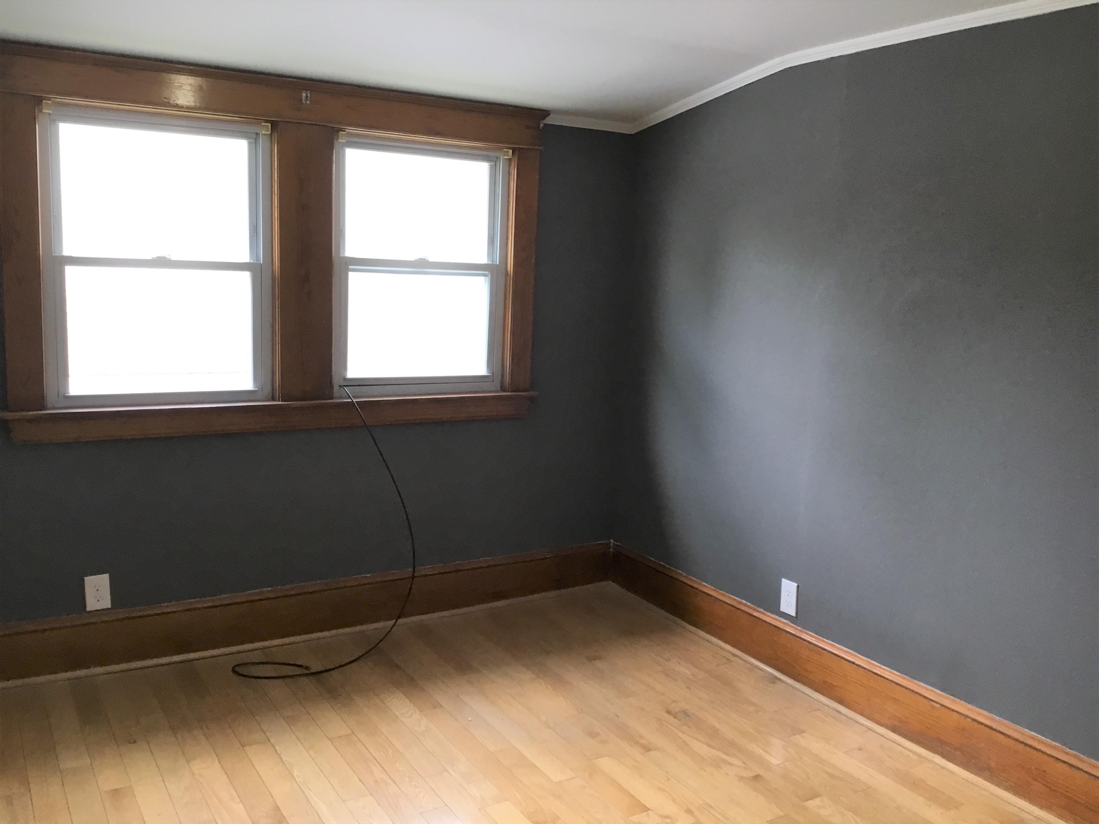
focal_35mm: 31
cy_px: 412
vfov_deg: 45.4
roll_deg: -1.4
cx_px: 550
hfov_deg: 58.4
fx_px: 984
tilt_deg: -6.6
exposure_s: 1/30
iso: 25
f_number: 2.4
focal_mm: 3.3
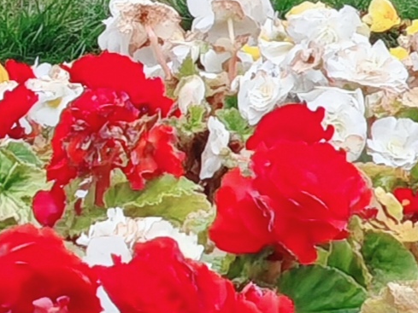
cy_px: -429
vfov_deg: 5.0
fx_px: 3479
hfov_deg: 6.9
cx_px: 288
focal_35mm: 288
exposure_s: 1/190
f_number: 1.6
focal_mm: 5.4
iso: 50
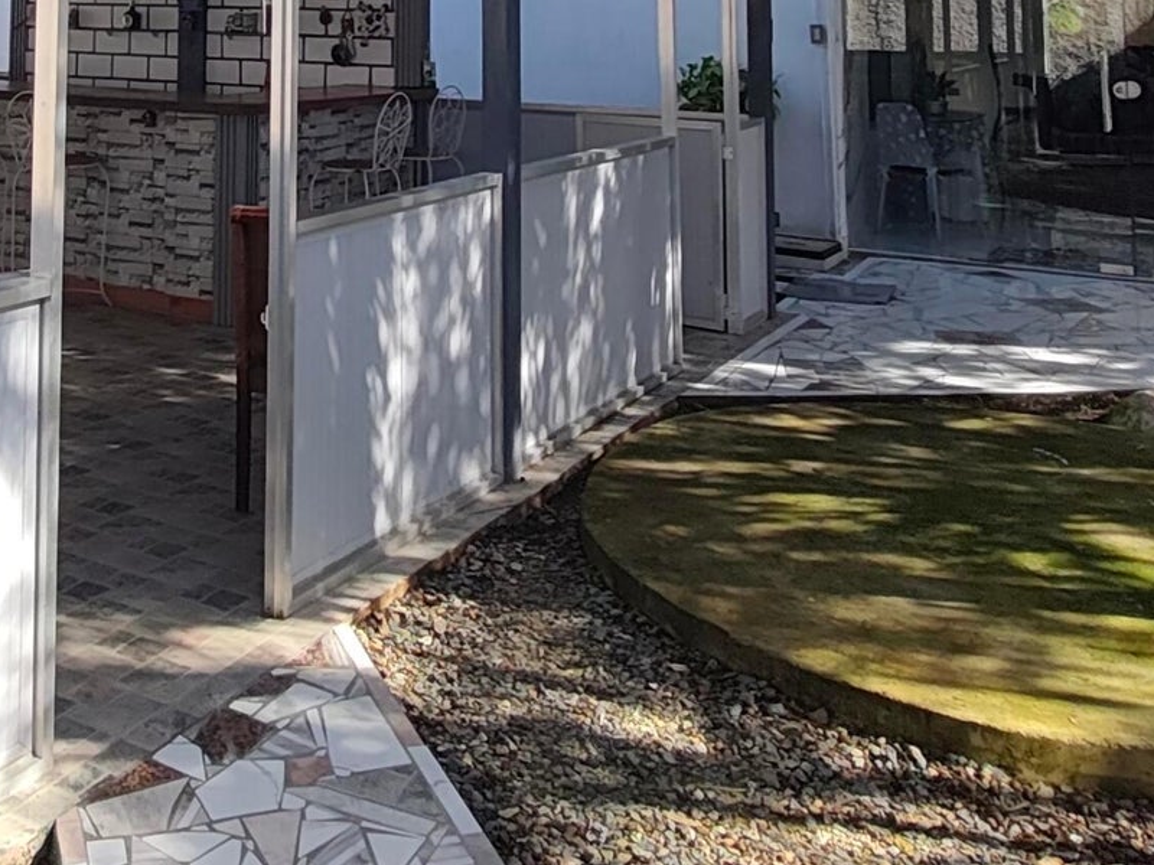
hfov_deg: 45.0
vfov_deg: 31.2
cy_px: -127
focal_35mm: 40
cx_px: 275
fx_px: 1333
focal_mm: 1.67
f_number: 2.2
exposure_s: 1/577
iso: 50
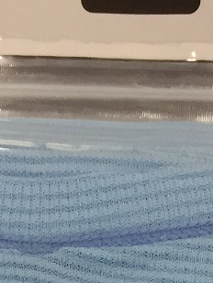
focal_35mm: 153
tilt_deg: -81.5
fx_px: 1254
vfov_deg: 11.0
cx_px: 128
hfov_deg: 9.7
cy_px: 674
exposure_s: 1/40
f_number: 2.2
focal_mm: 4.15
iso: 32
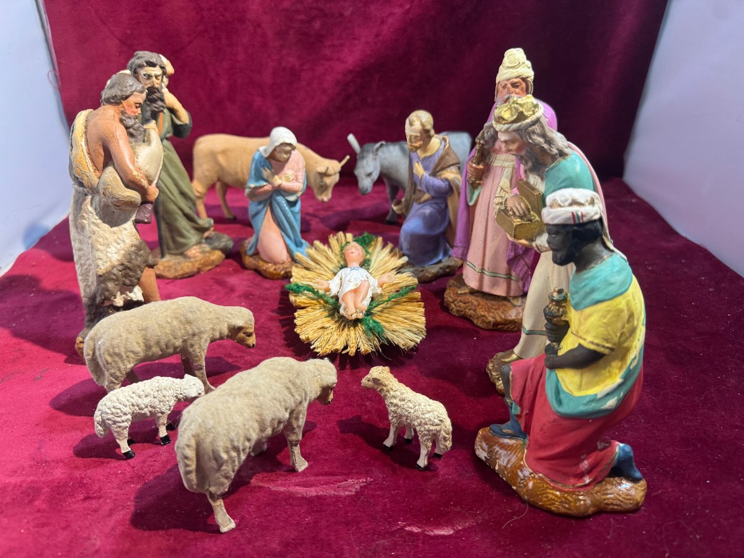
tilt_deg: -28.6
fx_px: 516
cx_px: 372
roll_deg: +1.5
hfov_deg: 71.6
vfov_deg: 56.8
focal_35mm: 24
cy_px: 279
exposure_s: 1/100
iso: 200
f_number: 1.78
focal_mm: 6.76
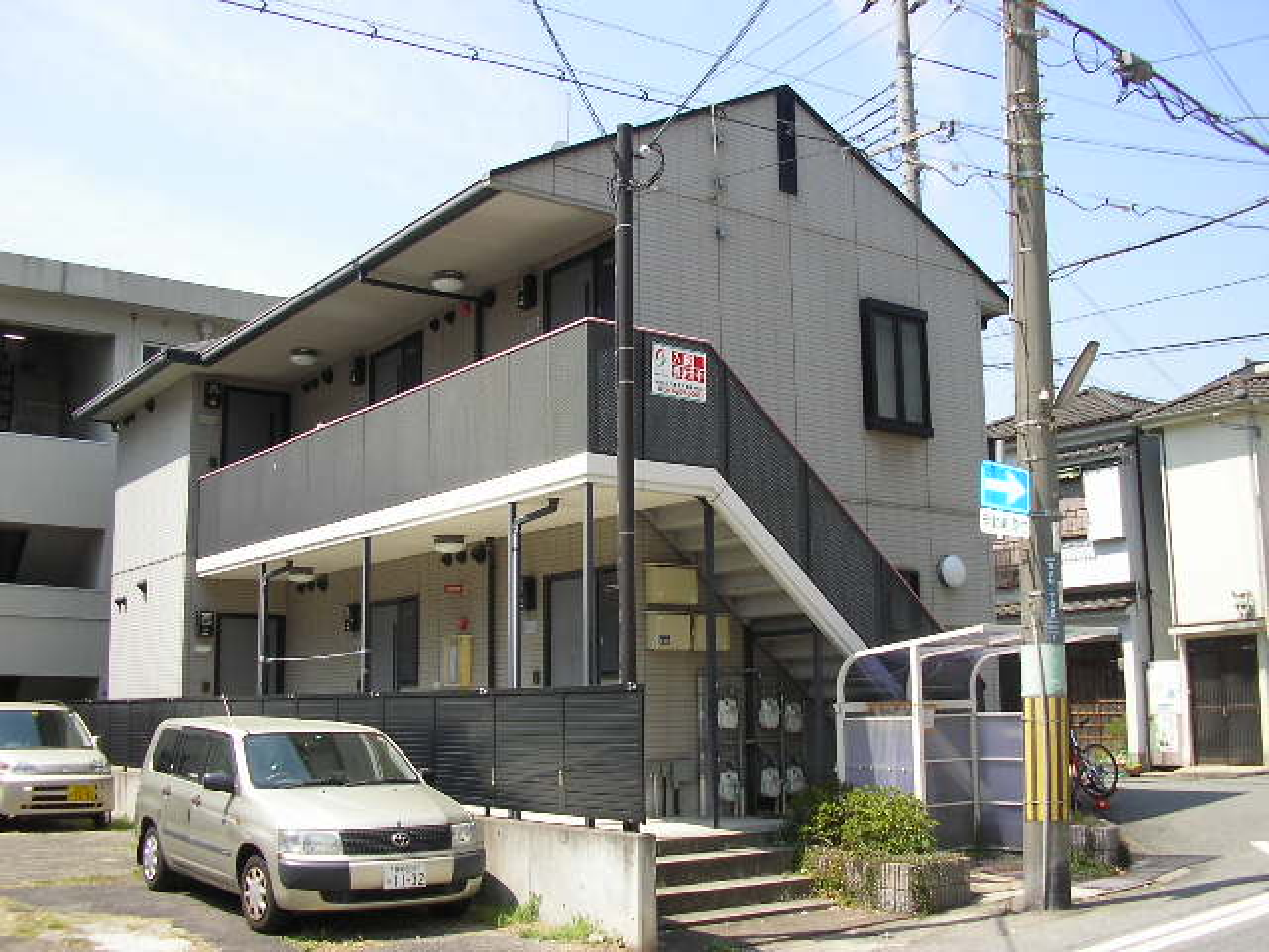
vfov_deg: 37.7
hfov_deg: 49.0
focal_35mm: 38
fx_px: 1393
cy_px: 476
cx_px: 634
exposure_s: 1/370
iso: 71
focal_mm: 5.8
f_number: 4.1
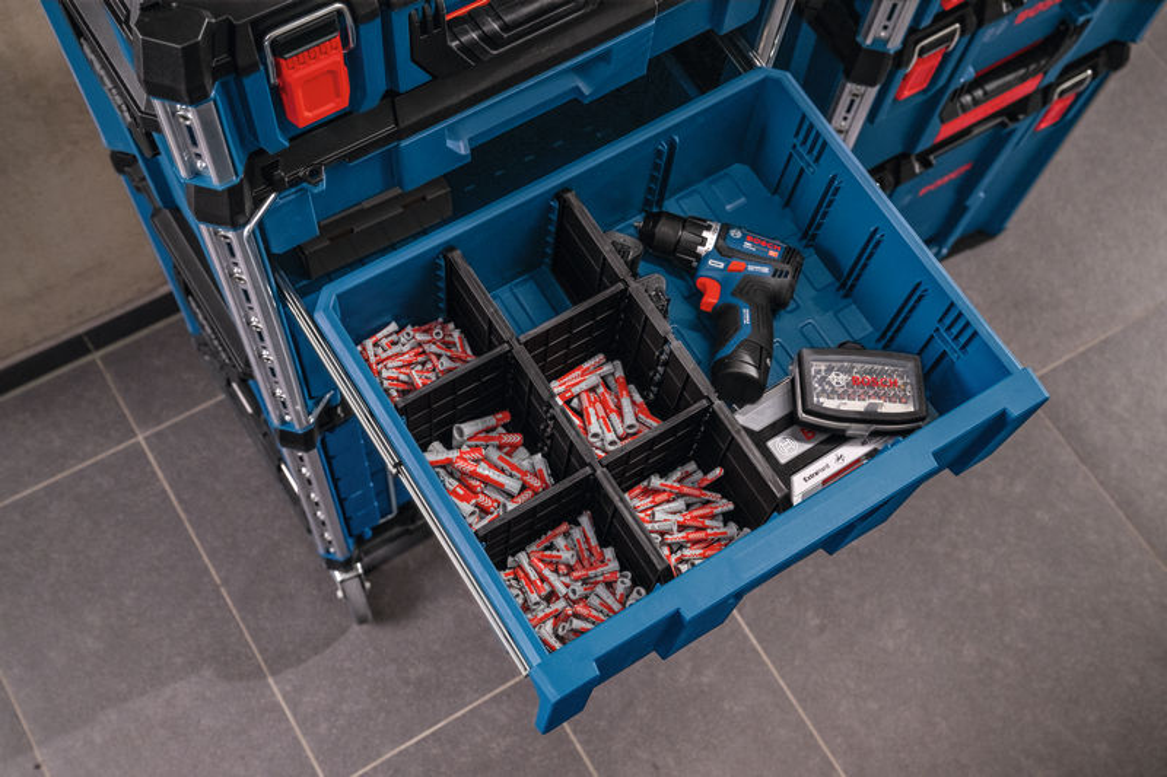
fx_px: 1394
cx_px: 584
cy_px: 388
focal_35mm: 43
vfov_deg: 31.2
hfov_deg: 45.4
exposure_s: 1/125
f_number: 6.3
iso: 1600
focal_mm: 43
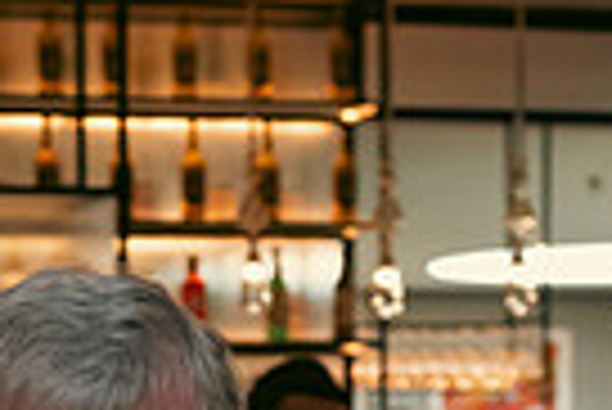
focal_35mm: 153
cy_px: 845
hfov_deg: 13.3
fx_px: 2604
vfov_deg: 8.5
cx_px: 108
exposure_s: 1/160
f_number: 3.5
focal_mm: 36
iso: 800
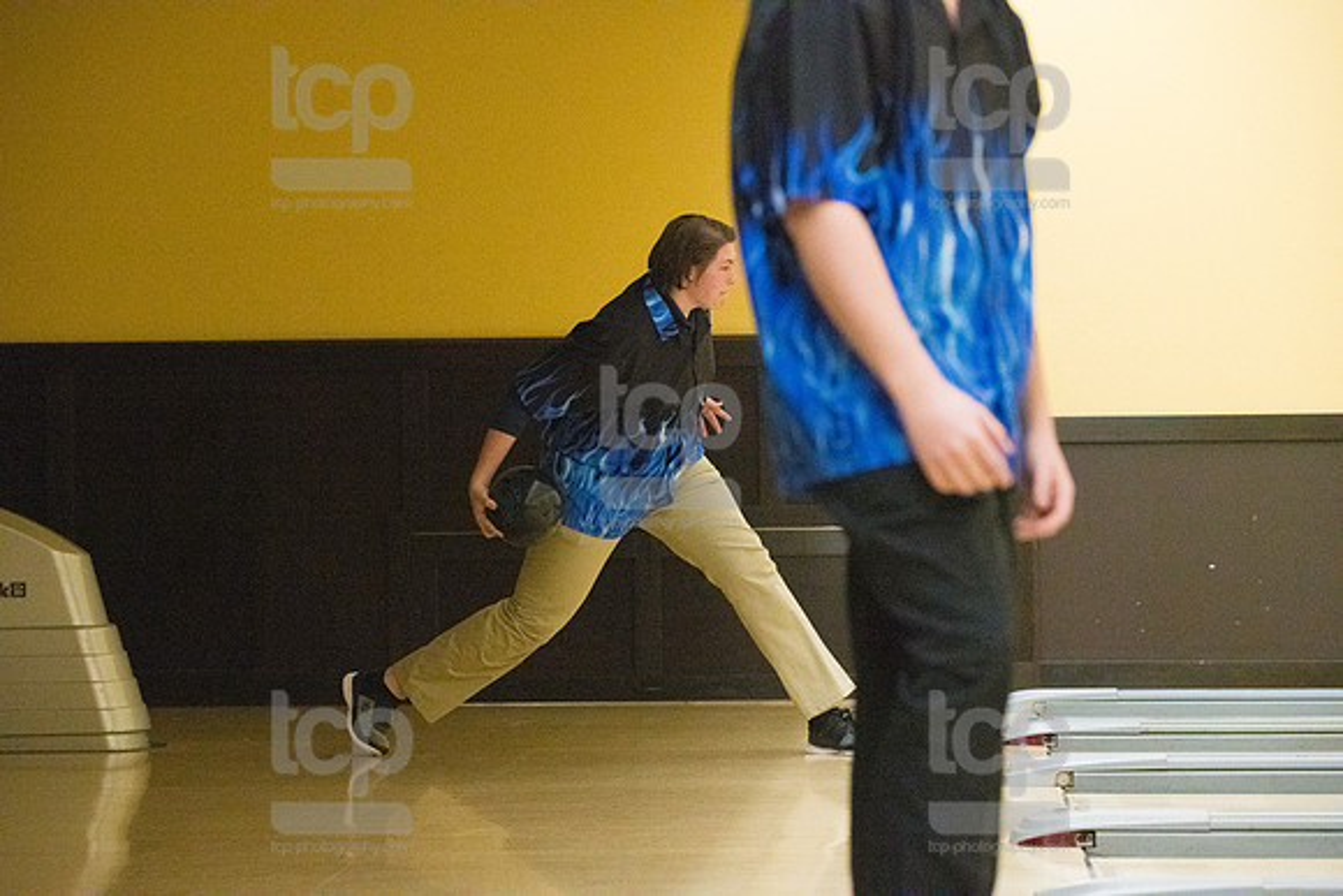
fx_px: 4478
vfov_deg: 11.4
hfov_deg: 17.1
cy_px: 448
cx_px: 672
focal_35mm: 120
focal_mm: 120
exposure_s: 1/1000
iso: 10000
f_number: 4.5
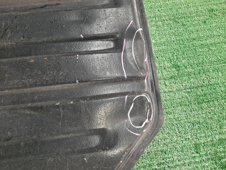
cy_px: 85
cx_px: 113
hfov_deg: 67.3
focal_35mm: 26
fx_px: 170
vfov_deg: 53.1
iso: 101
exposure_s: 1/50
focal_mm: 3.93
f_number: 1.7
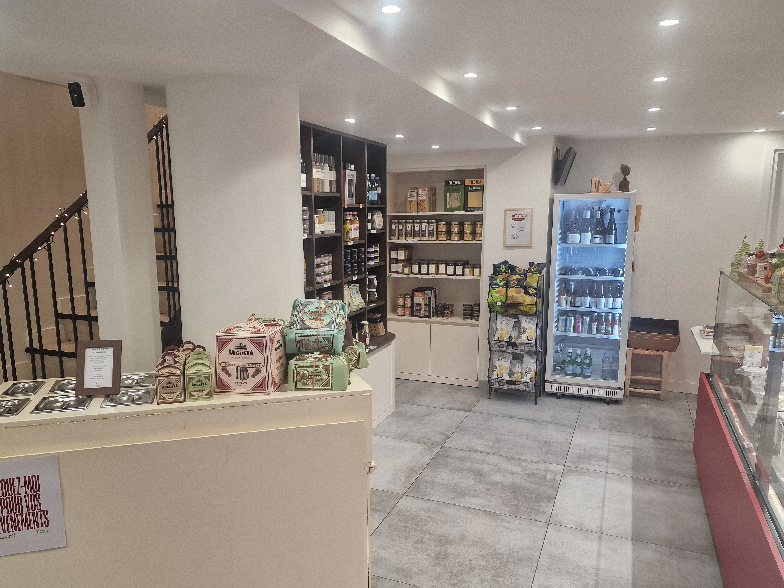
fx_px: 612
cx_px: 361
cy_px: 318
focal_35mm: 27
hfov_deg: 65.2
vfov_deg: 51.3
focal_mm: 6.4
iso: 200
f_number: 1.8
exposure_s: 1/100
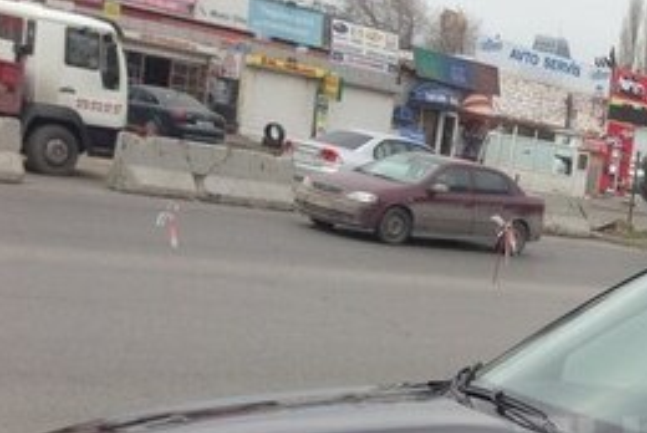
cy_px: 454
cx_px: 769
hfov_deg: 21.7
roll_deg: -10.3
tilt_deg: -12.1
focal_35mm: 87
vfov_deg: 15.4
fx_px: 1565
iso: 50
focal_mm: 4.12
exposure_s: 1/291
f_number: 2.4
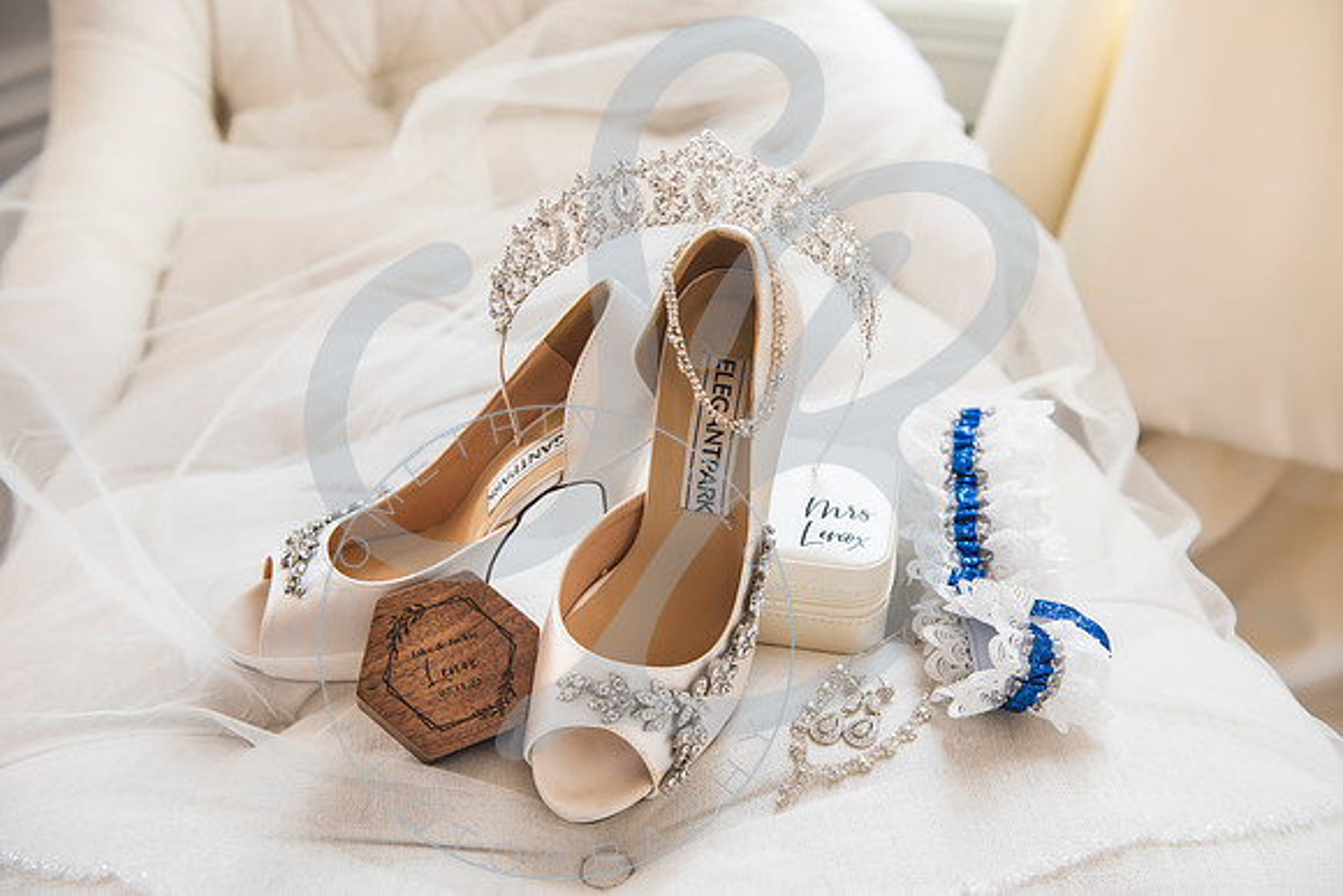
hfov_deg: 50.7
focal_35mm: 38
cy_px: 448
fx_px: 1418
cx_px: 672
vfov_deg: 35.1
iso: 1000
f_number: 5
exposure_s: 1/125
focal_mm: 38
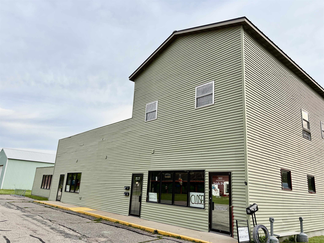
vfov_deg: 53.1
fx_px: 243
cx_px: 162
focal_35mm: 26
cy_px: 122
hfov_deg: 67.3
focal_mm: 5.96
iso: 50
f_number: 1.6
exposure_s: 1/1393
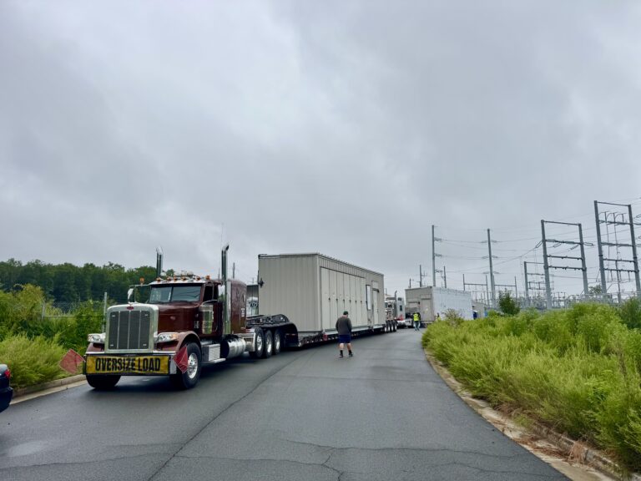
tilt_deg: +10.2
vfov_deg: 56.8
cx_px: 320
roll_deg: +0.1
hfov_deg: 71.6
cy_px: 240
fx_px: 444
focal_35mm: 24
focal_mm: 6.76
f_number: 1.78
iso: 80
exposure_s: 1/1818
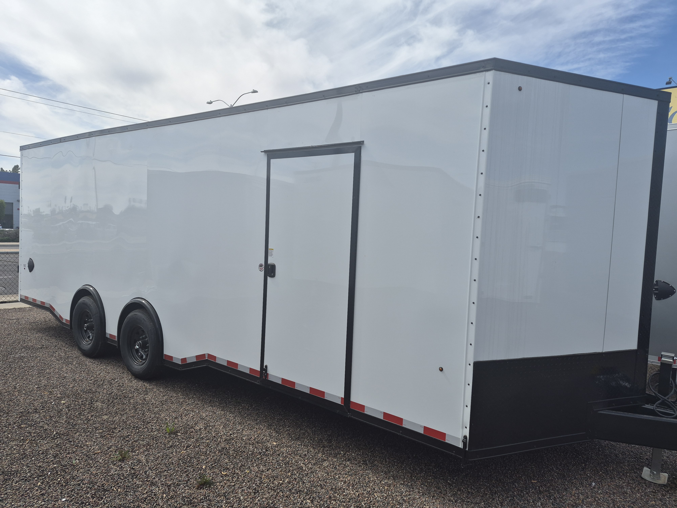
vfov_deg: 58.9
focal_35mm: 23
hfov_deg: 73.9
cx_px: 338
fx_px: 450
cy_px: 254
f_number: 1.8
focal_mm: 5.4
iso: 80
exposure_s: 1/5376
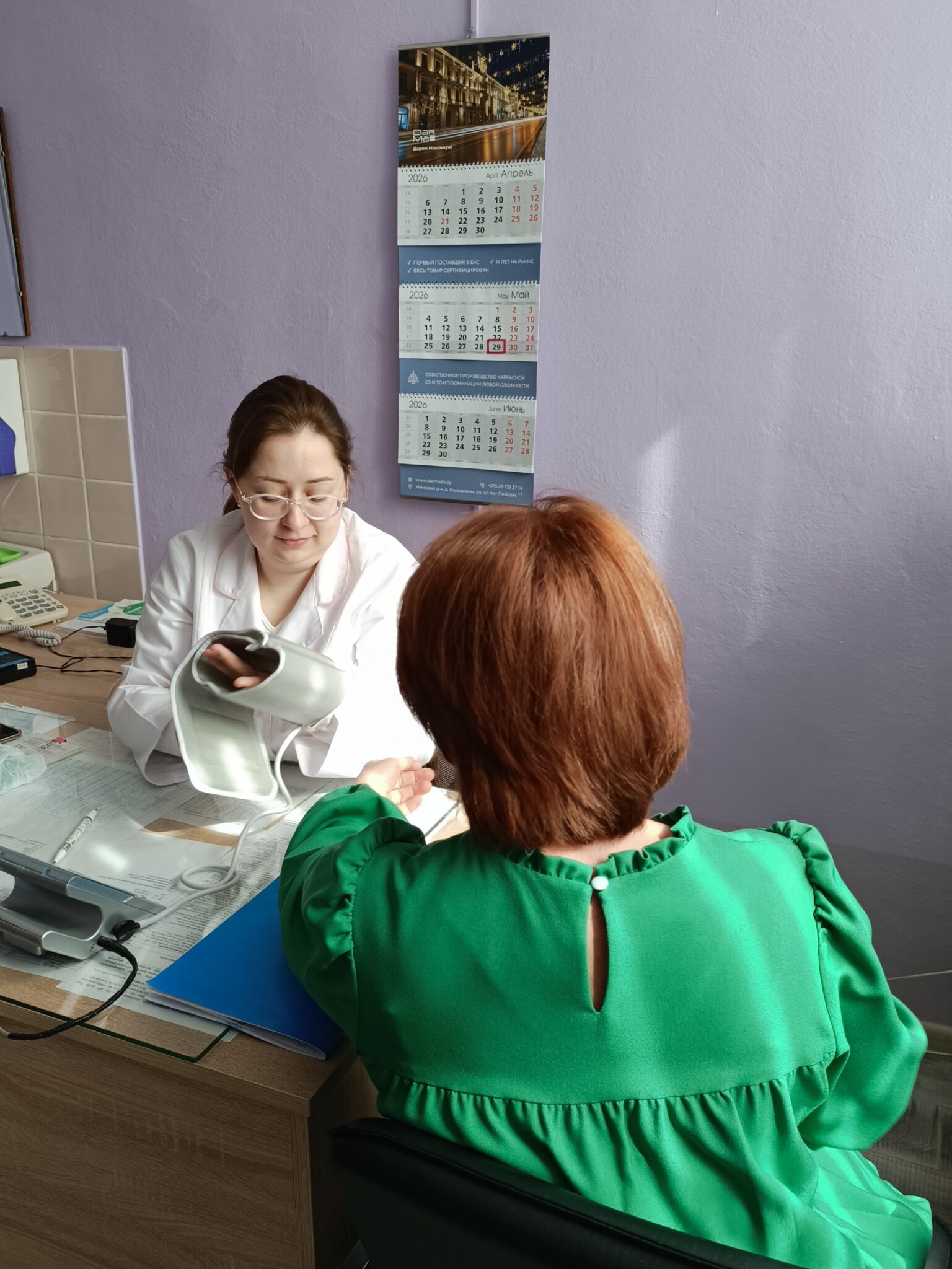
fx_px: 1100
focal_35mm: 30
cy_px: 643
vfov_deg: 60.0
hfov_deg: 46.8
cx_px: 470
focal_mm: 6.14
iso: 238
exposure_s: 1/100
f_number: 1.65
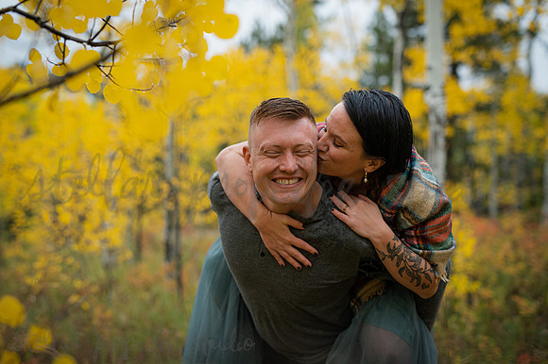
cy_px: 182
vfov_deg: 27.0
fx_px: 761
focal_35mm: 50
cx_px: 274
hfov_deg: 39.6
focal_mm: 50
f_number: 2.2
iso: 1250
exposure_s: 1/500
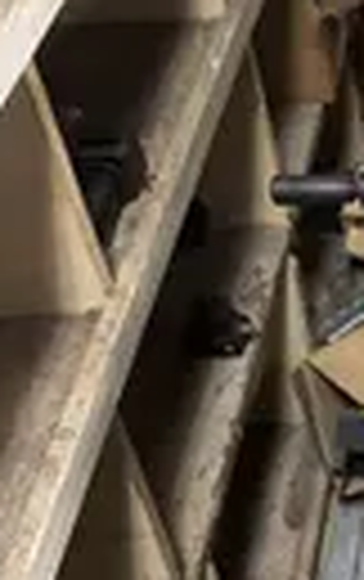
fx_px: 1250
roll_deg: +1.9
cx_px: 616
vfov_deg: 26.1
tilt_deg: -41.8
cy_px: 337
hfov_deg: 14.8
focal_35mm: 79
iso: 800
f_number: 1.78
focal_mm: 6.76
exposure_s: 1/40
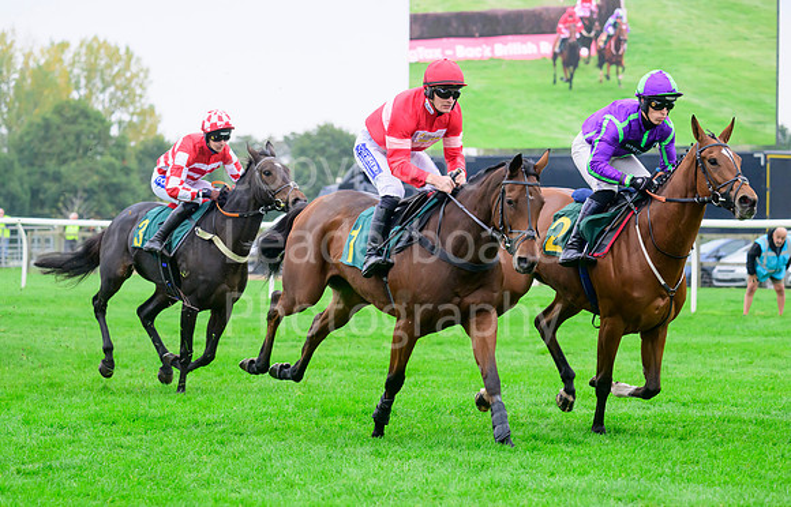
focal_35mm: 168
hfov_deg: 12.4
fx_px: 3649
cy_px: 274
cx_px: 381
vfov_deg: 8.0
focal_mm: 160
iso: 2000
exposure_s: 1/1250
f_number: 5.6
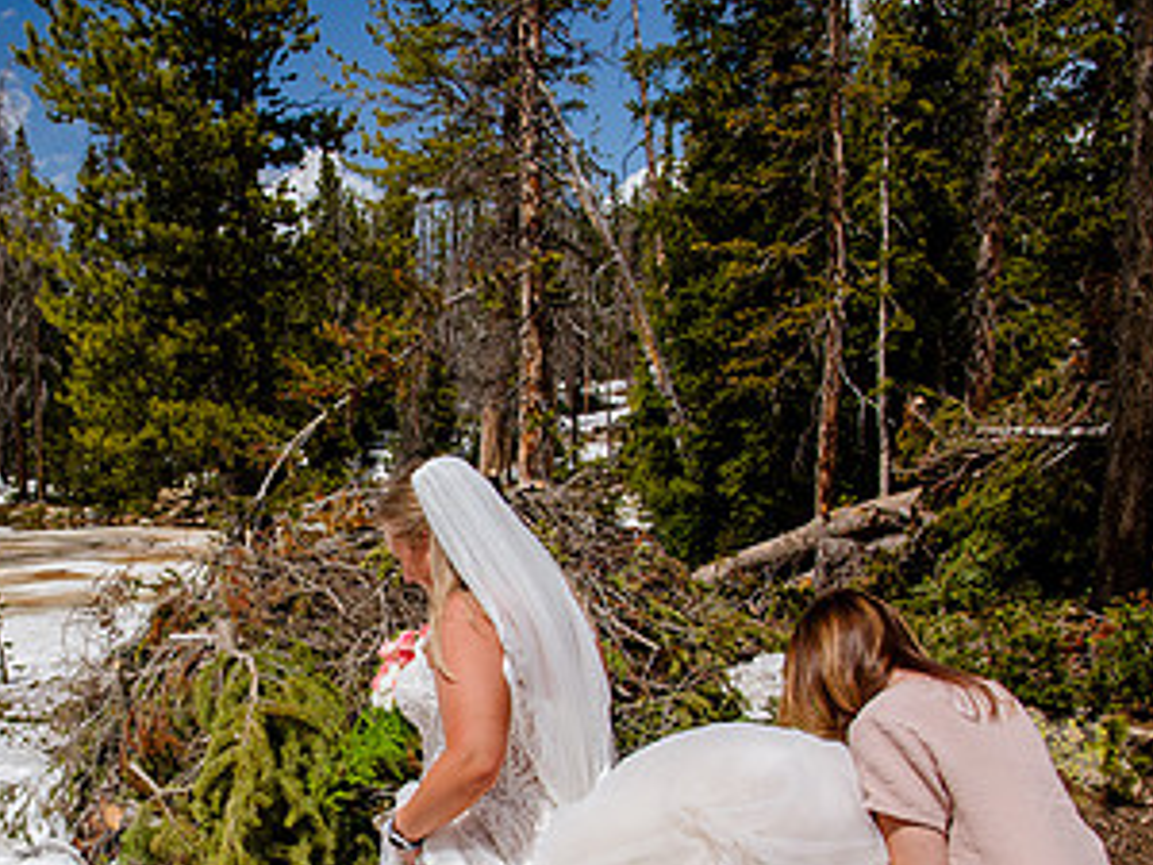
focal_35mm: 49
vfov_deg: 29.2
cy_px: 644
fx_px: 1632
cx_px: 203
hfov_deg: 37.3
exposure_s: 1/640
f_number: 8
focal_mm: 24
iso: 200
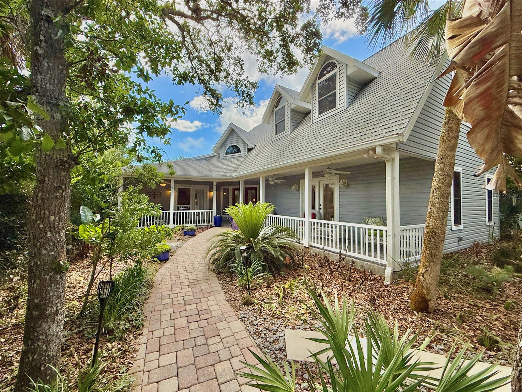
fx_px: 211
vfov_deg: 85.7
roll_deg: -1.0
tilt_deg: +2.5
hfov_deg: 102.1
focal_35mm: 14
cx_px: 261
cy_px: 196
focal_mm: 2.22
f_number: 2.2
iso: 50
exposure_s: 1/1189
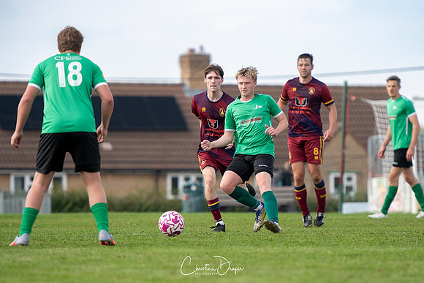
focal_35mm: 324
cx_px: 244
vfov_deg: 4.2
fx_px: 3819
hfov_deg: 6.4
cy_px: 133
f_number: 2.8
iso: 320
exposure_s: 1/4000
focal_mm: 185
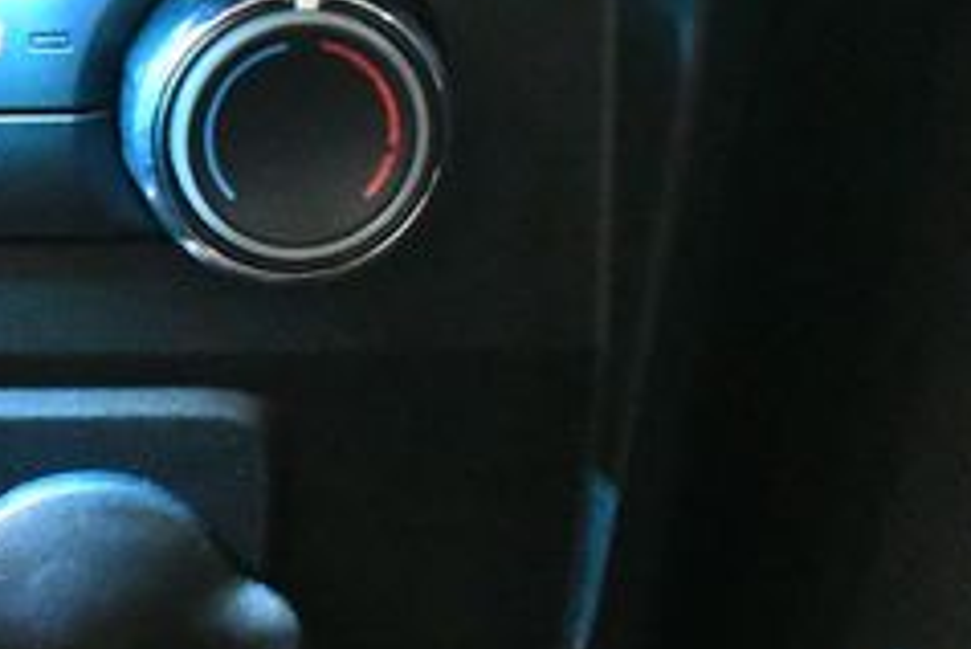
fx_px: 2618
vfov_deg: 14.0
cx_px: -220
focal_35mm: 97
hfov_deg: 19.7
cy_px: 86
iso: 12800
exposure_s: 1/25
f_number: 3.5
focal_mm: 18
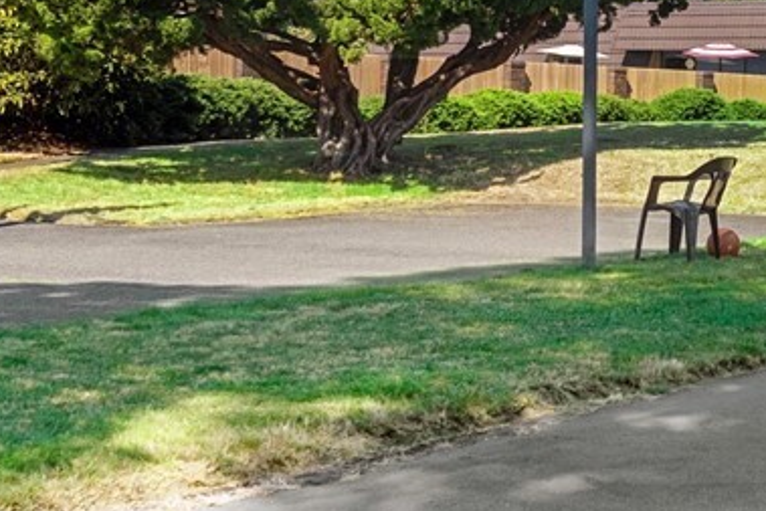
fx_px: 2001
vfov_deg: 14.4
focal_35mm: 94
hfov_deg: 20.6
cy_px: 49
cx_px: 844
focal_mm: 21
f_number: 8
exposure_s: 1/640
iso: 200
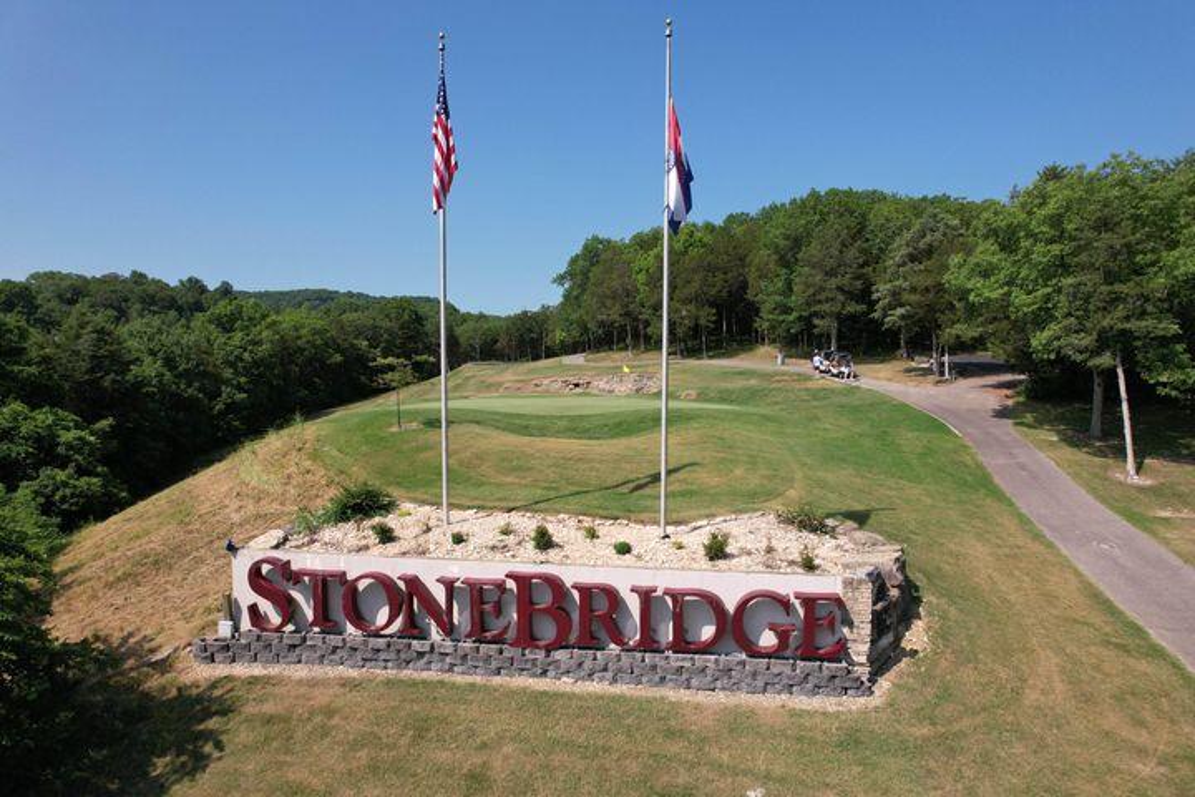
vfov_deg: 57.2
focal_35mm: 22
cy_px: 398
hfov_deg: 78.6
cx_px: 598
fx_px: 730
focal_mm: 8.38
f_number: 2.8
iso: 100
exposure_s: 1/500
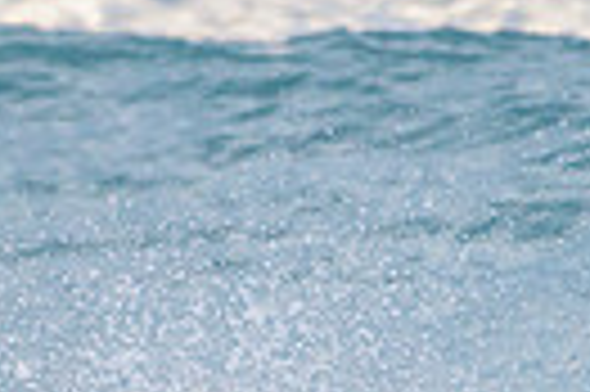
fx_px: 44587
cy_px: 639
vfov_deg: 0.5
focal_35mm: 2724
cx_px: -80
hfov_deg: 0.8
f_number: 5.6
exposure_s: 1/1250
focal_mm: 500
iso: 720
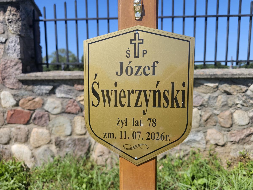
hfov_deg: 73.9
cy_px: 95
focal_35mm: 23
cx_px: 126
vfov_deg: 58.9
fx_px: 168
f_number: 1.7
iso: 10
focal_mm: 6.3
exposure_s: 1/523
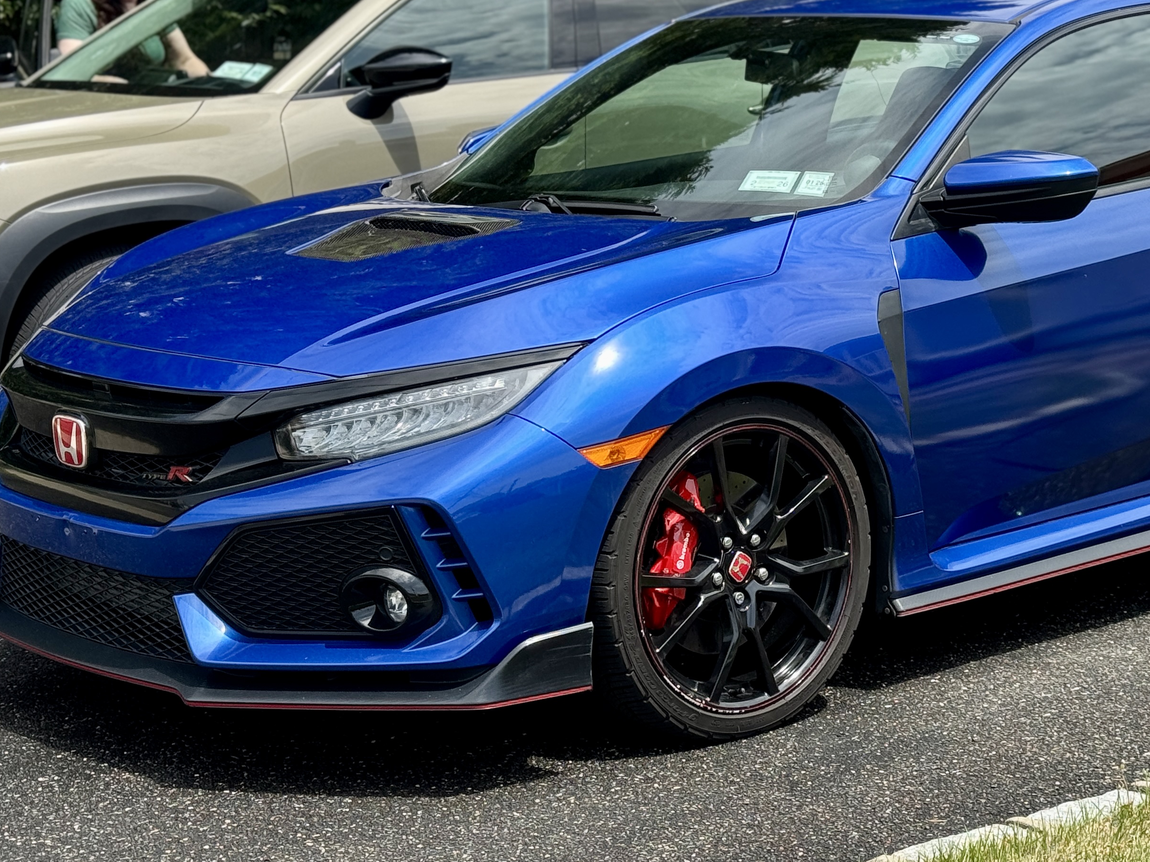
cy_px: 419
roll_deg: -0.9
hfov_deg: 24.2
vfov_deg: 18.4
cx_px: 808
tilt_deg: -8.6
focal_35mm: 80
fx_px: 2658
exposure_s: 1/2331
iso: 64
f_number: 1.78
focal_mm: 6.76
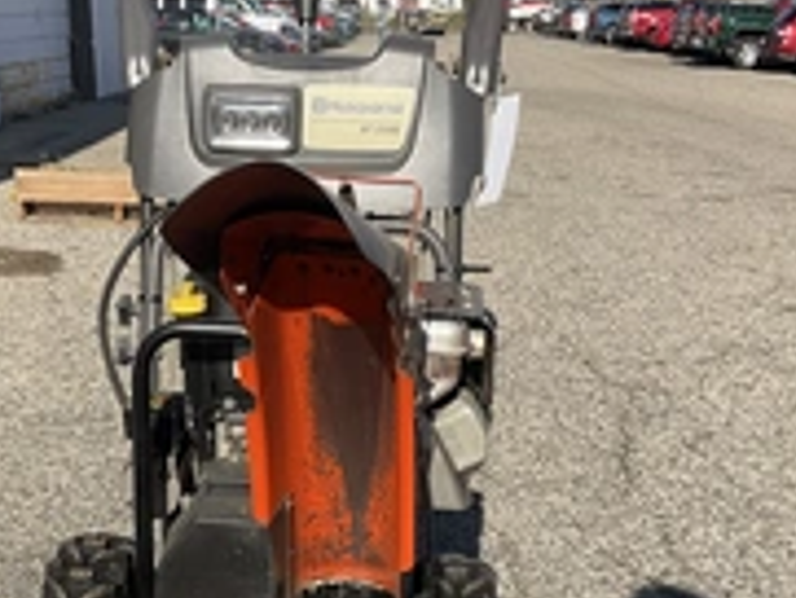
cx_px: 255
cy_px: 501
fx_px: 1473
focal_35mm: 64
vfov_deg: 22.6
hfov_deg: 30.0
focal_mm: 3
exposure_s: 1/1984
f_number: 1.8
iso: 25
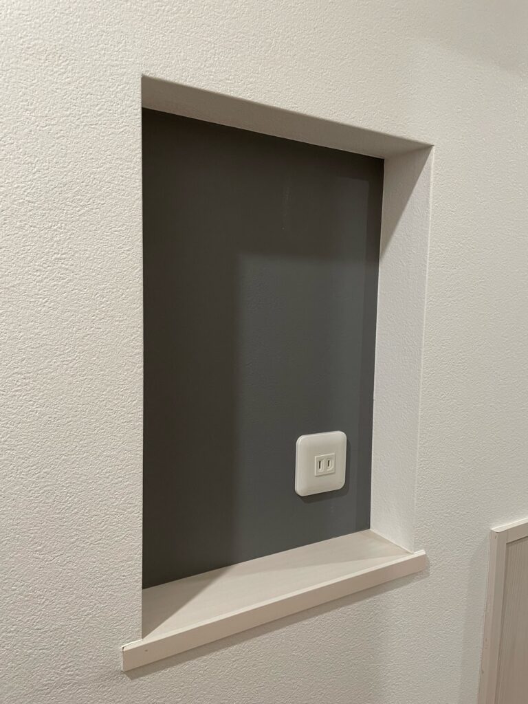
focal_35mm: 26
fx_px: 529
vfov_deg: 67.3
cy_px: 352
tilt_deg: -5.4
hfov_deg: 53.1
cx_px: 264
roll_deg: -0.2
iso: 160
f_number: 1.6
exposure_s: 1/50
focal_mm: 4.2
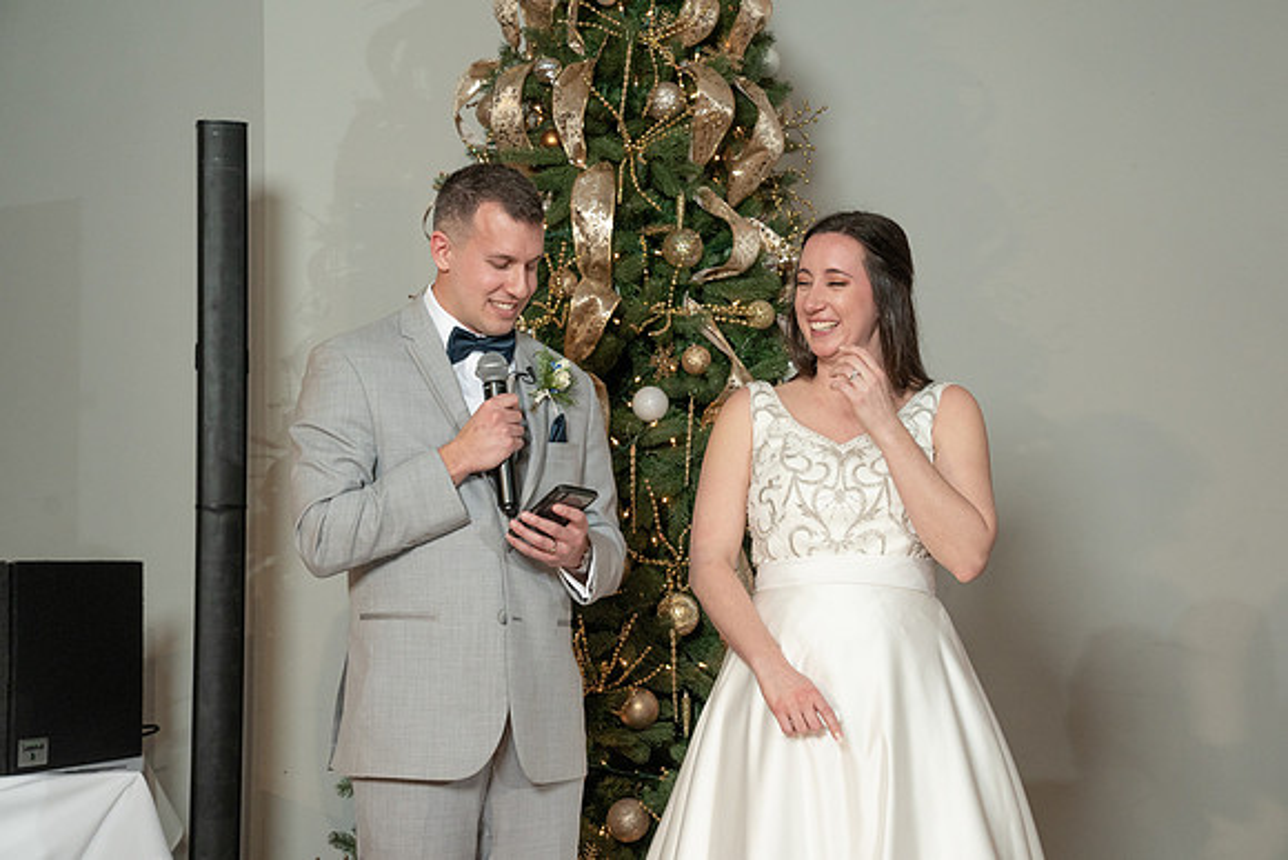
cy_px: 438
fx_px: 2598
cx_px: 657
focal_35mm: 73
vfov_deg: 18.8
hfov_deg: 27.8
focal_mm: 70
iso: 2000
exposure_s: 1/200
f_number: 5.6
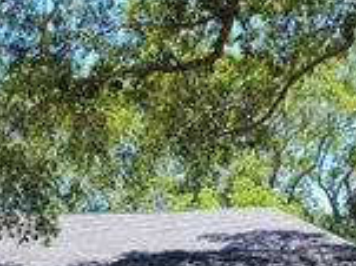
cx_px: -19
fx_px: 884
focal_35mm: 86
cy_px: 430
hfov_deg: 21.8
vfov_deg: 15.5
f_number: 1.8
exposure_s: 1/528
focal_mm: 5.4
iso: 40
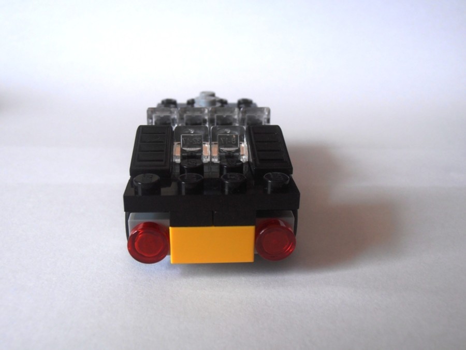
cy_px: 175
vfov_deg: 38.7
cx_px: 233
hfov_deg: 50.1
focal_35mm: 37
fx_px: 498
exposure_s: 1/40
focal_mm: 6.61
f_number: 3.9
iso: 100
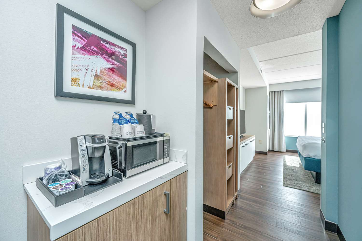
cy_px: 120
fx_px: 141
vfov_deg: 81.2
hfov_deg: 104.3
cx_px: 181
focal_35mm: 14
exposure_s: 1/200
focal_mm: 14
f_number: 5
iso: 400
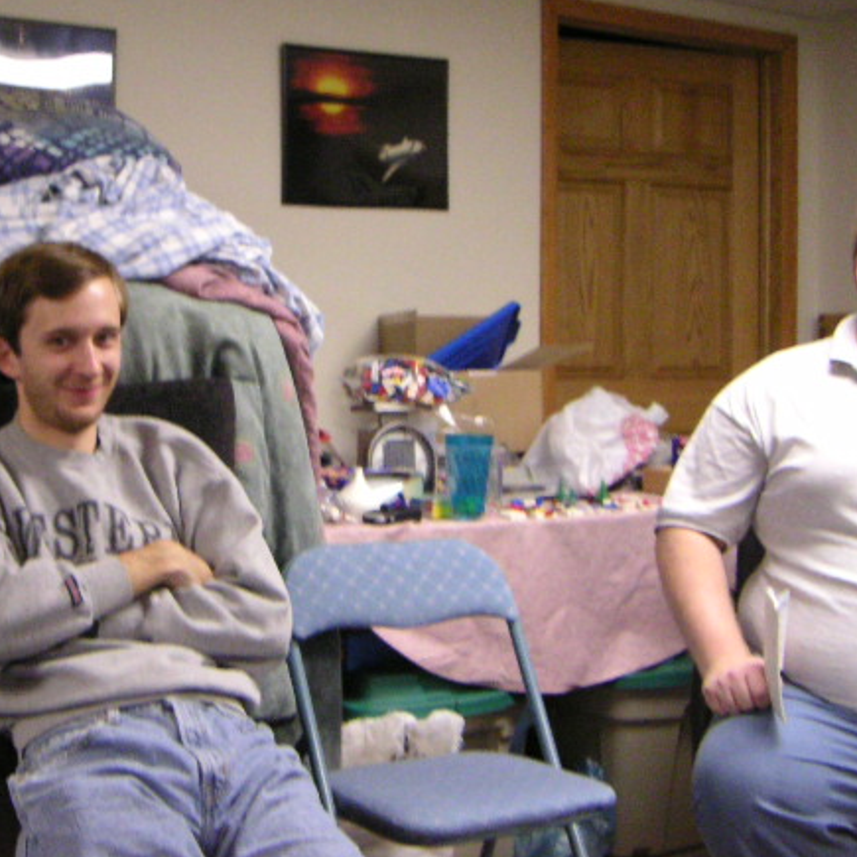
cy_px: 402
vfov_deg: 32.8
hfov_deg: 32.5
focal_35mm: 52
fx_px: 1457
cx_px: 278
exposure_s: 1/45
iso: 400
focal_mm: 5.3
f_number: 2.9
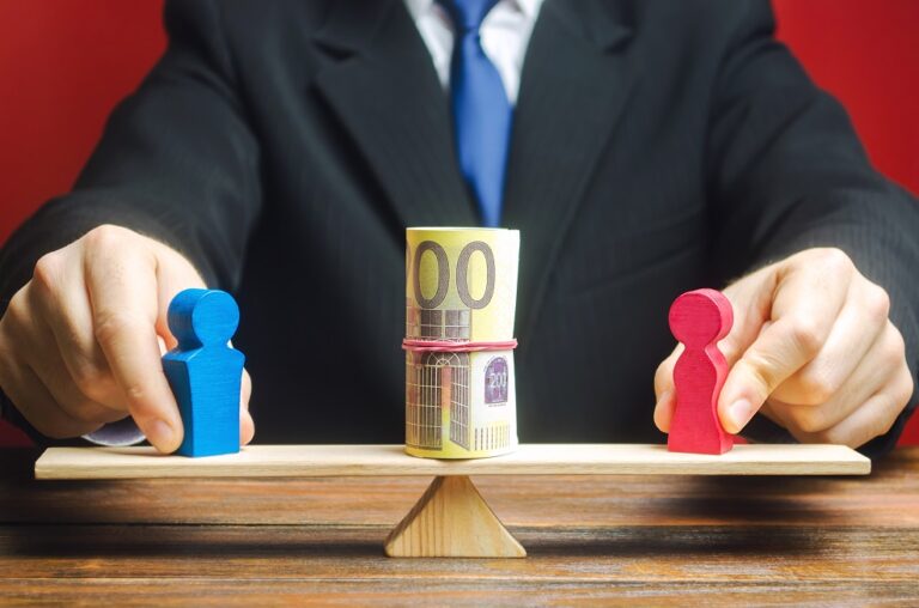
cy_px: 304
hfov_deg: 24.7
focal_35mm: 82
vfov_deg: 16.5
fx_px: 2101
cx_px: 460
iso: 100
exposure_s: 1/160
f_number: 5.6
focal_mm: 55
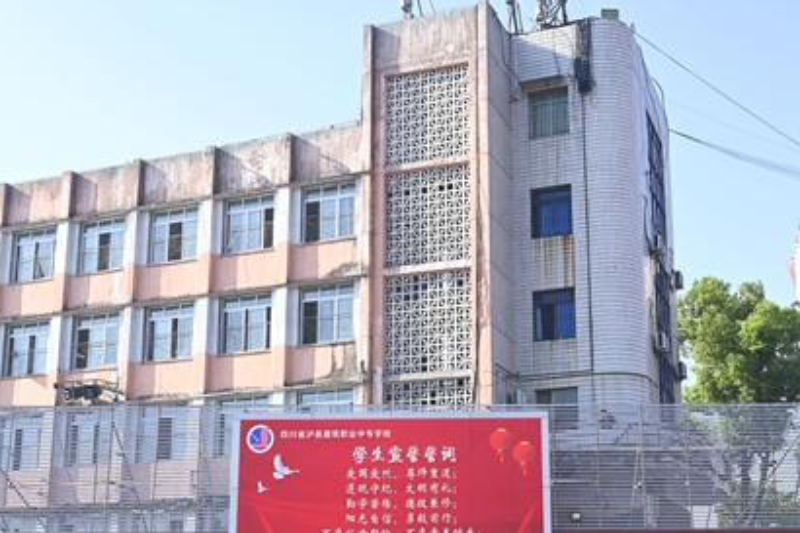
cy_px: 381
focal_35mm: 50
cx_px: 459
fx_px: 1111
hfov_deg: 39.5
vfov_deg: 26.7
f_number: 5.6
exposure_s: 1/320
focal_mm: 32
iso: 125
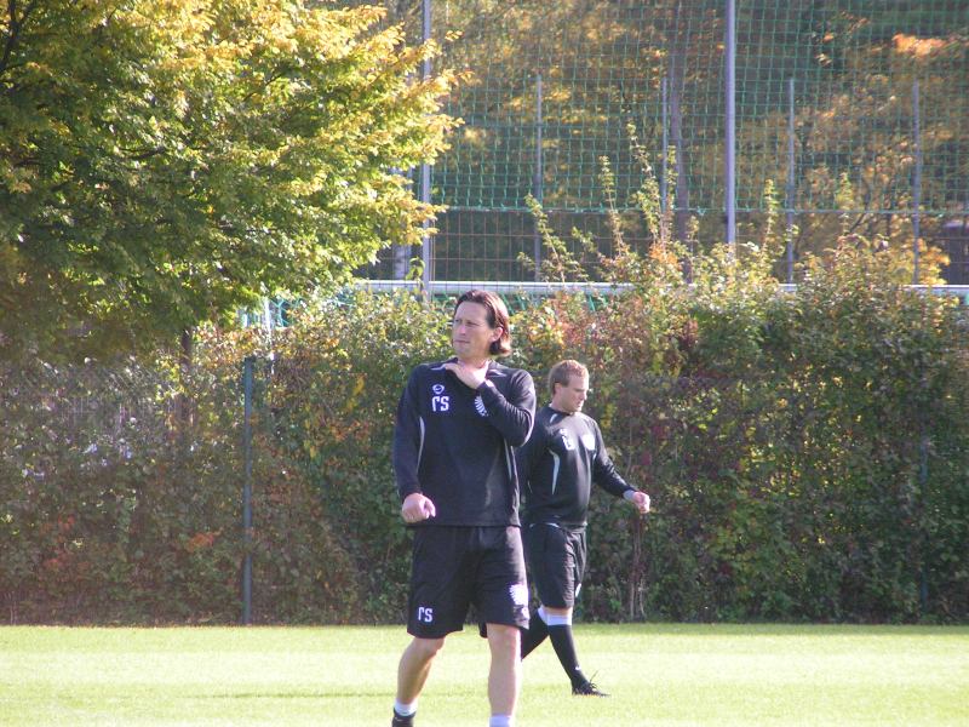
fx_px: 10637
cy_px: 364
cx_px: 484
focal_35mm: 380
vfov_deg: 3.9
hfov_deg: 5.2
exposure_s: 1/500
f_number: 3.5
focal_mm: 58
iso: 200
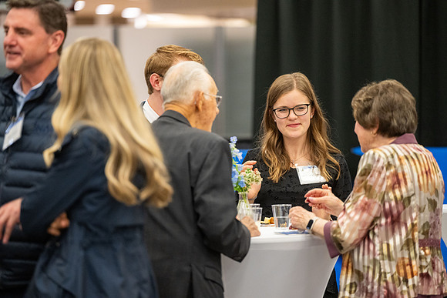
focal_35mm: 200
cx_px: 224
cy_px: 149
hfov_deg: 10.3
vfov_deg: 6.9
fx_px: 2484
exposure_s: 1/200
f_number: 2.8
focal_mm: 200
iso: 2000
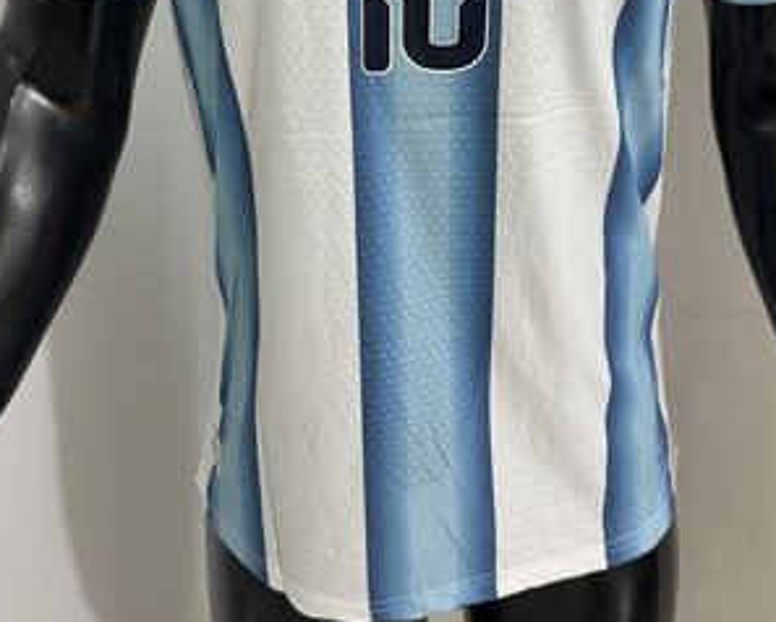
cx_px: 449
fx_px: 965
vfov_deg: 33.3
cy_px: 33
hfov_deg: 43.7
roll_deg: -0.6
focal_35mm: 42
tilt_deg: -14.6
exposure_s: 1/50
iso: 200
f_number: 1.78
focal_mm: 6.86
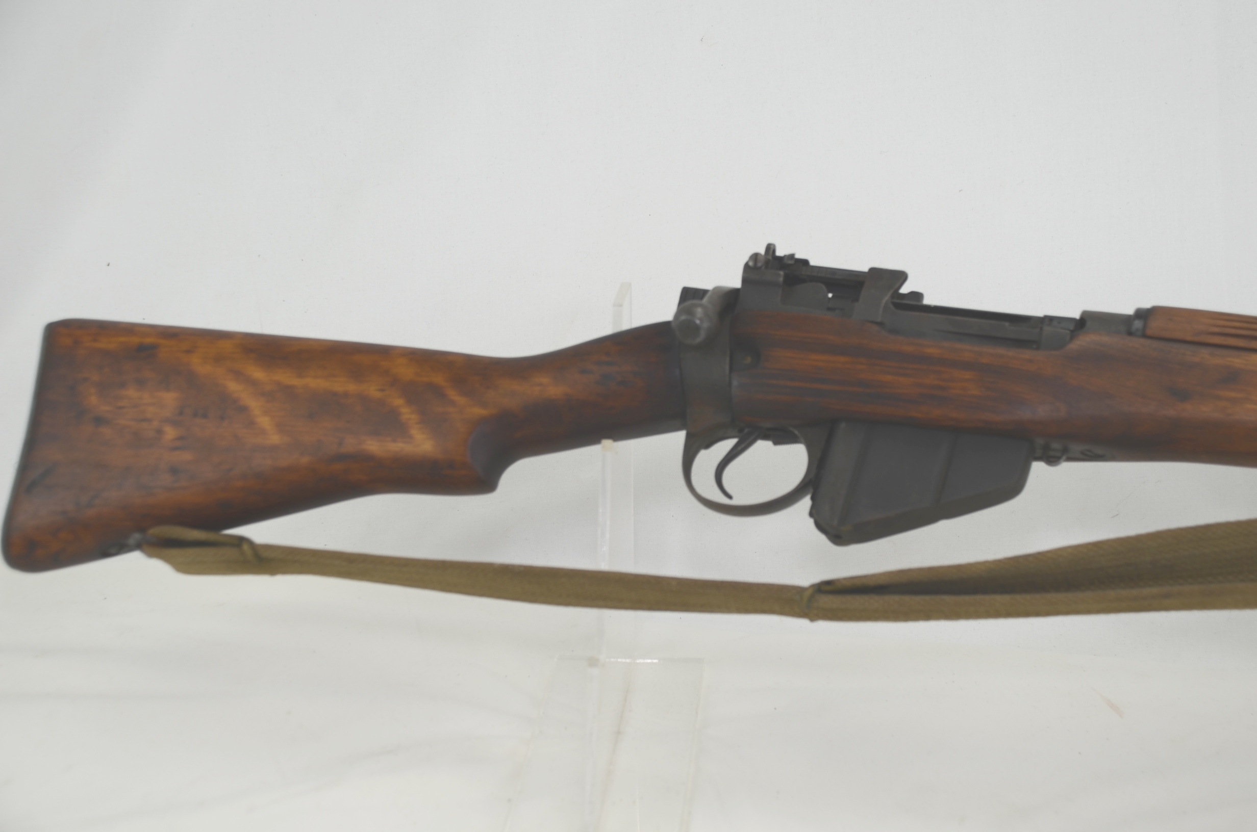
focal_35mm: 66
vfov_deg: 20.5
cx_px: 628
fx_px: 2300
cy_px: 416
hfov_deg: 30.6
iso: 100
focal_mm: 44
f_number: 4.5
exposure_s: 1/60
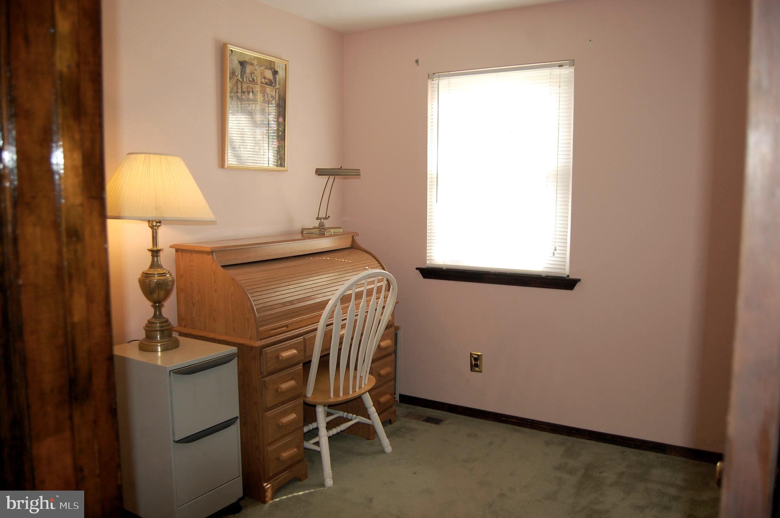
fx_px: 584
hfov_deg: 67.4
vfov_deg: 47.8
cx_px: 390
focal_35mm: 27
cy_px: 259
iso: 400
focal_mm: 18
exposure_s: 1/160
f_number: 3.5
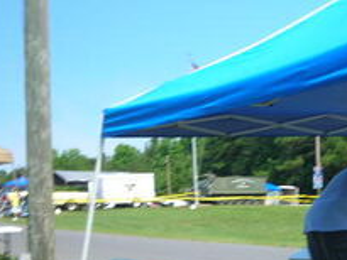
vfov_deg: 19.8
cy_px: 186
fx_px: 742
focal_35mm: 74
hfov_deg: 26.3
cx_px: 205
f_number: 6.4
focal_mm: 6.3
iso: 50
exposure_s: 1/105
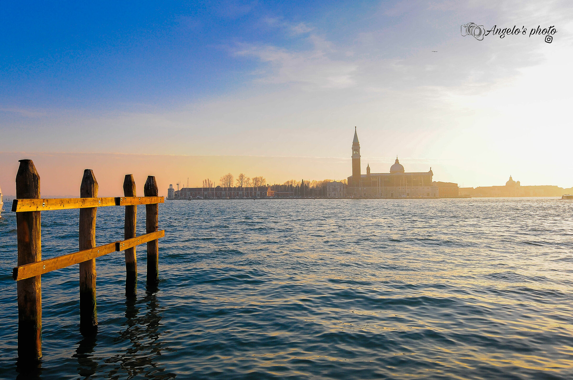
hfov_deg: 62.0
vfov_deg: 43.5
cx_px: 286
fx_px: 477
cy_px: 190
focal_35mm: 30
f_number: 13
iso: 200
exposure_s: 1/125
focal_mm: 20
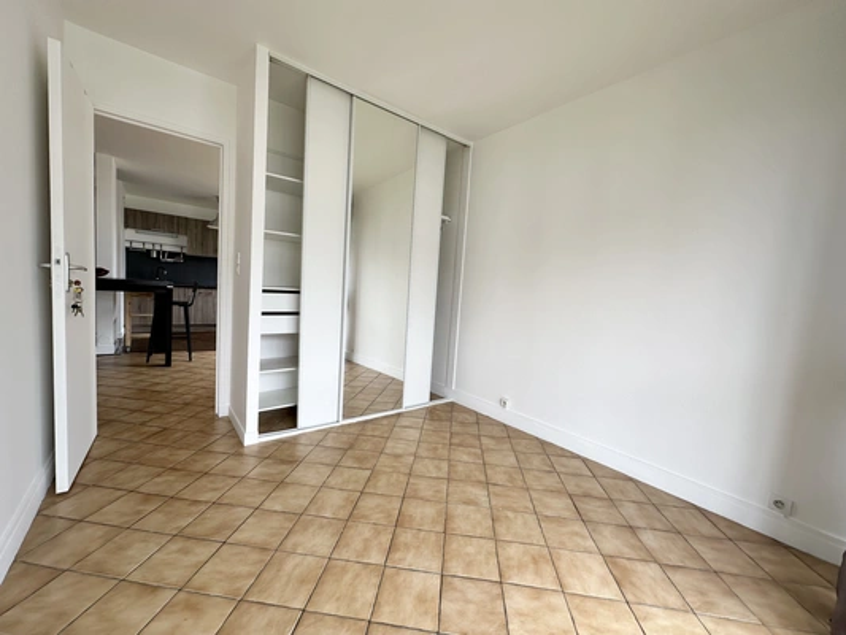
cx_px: 423
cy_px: 318
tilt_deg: -4.1
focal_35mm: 14
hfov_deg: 102.1
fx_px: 342
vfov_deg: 85.7
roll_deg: -3.4
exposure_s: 1/161
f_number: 2.2
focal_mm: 2.22
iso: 40
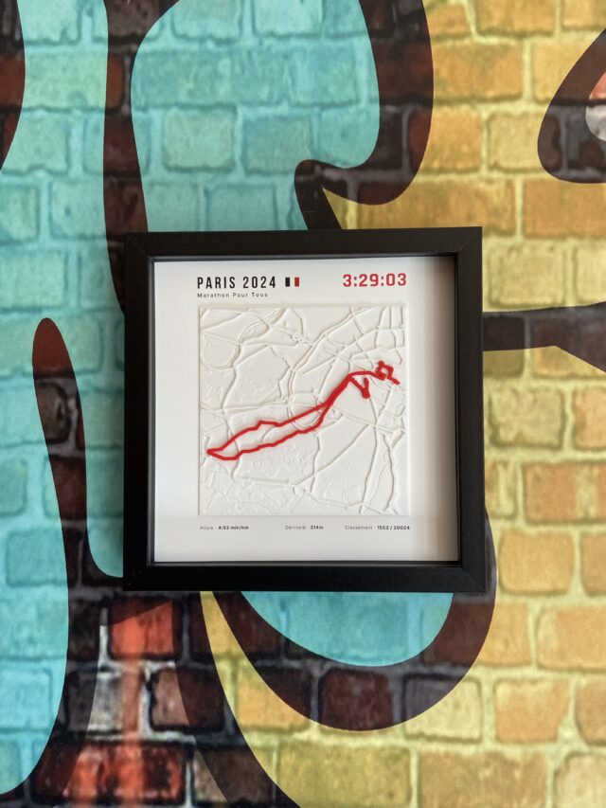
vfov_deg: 67.3
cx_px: 303
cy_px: 404
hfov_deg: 53.1
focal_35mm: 26
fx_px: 607
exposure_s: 1/115
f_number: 1.8
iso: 125
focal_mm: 4.25
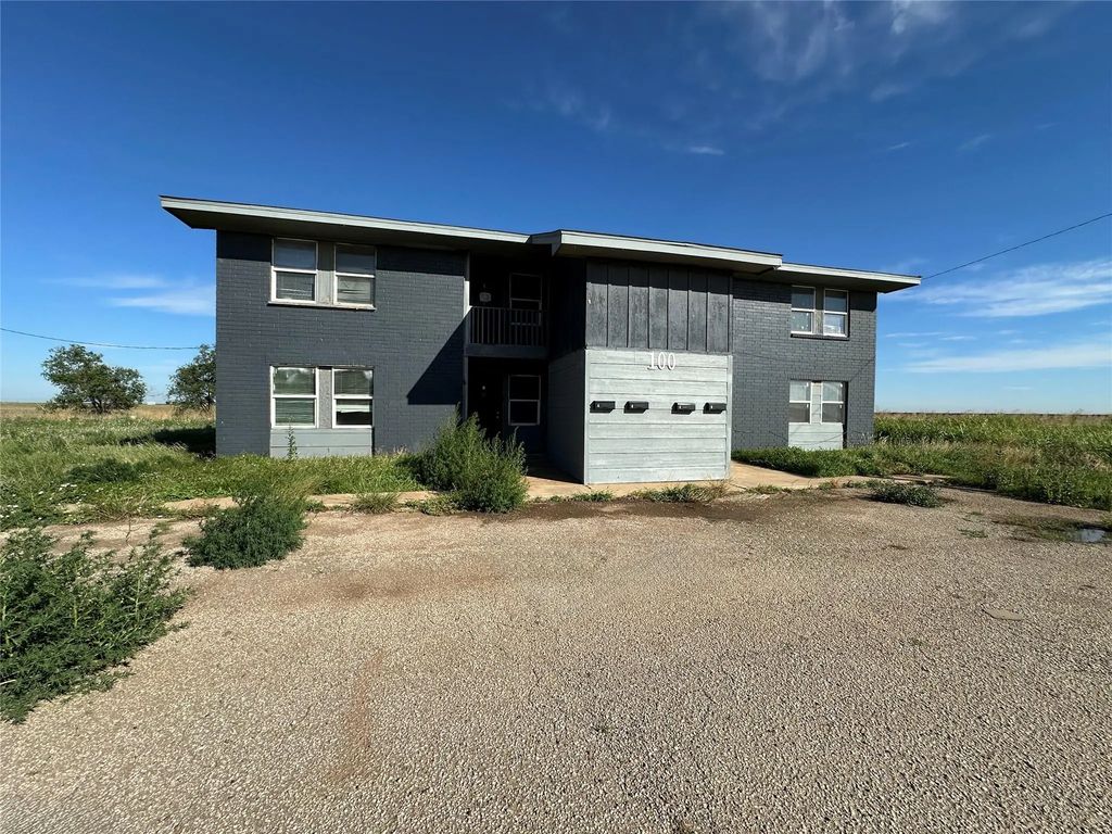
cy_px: 417
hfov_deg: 102.1
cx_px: 556
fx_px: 450
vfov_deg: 85.7
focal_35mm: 14
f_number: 2.2
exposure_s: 1/2020
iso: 50
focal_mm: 2.22
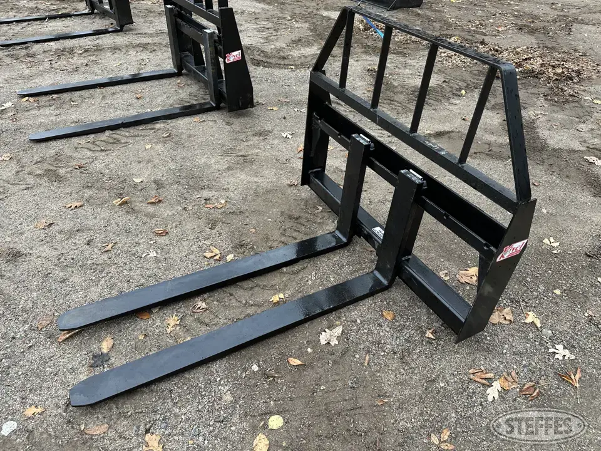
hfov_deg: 71.6
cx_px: 300
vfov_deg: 56.8
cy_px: 226
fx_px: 417
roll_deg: -1.7
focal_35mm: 24
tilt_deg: -36.6
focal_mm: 6.86
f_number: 1.78
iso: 80
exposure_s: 1/477
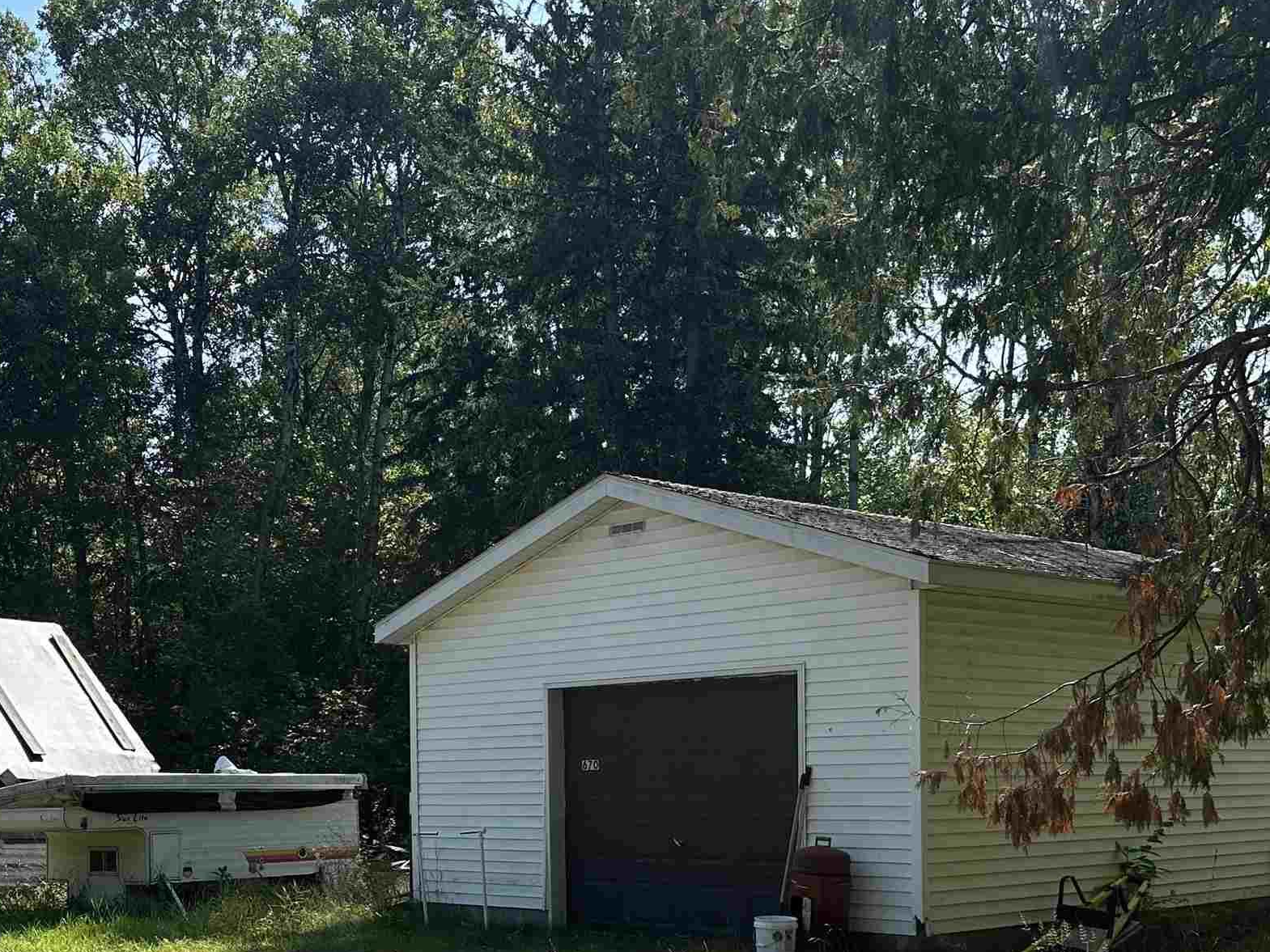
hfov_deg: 40.2
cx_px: 481
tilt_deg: -0.4
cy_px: 807
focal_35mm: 47
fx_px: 1724
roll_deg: +1.1
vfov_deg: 29.9
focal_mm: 6.86
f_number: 1.78
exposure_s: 1/2732
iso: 80
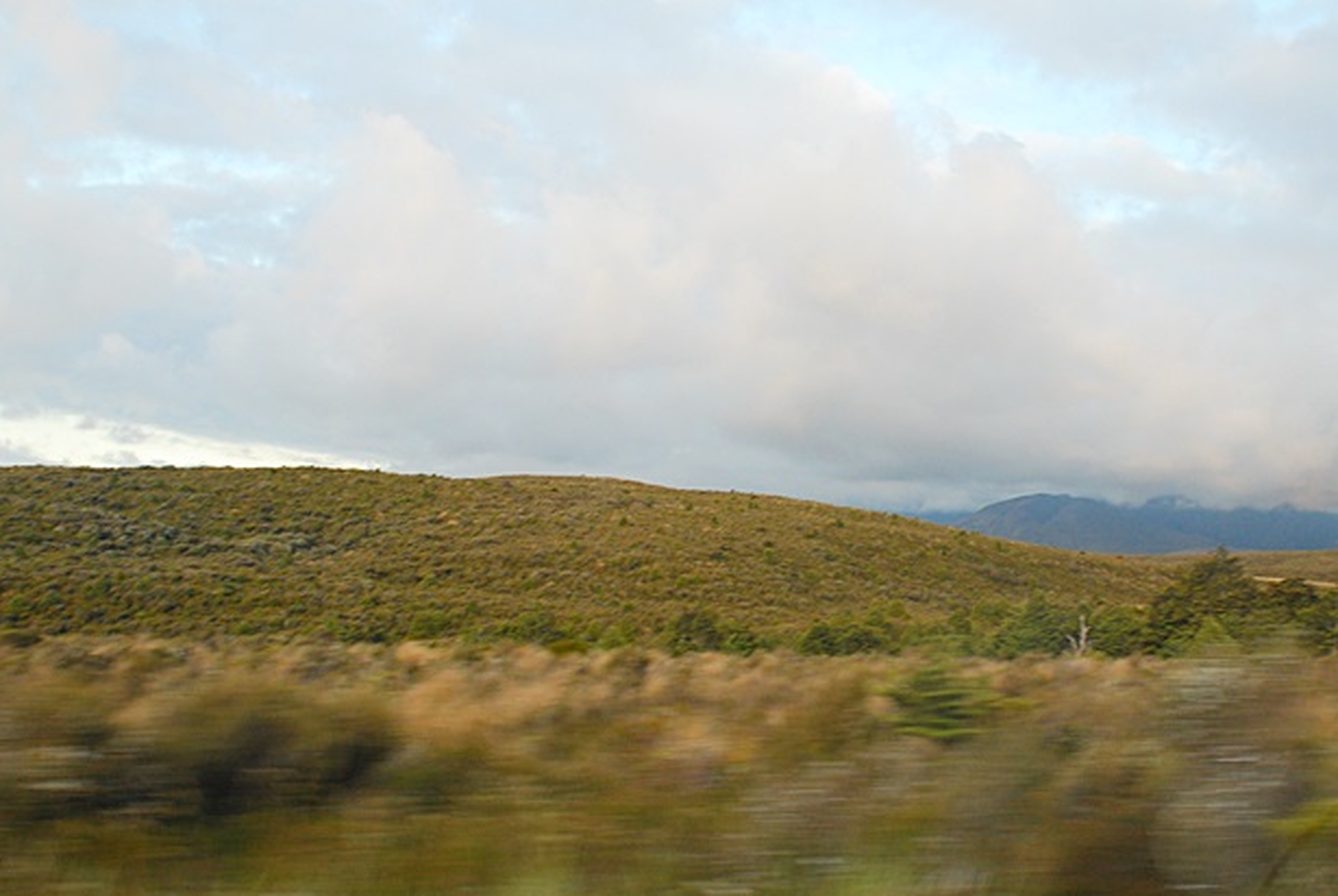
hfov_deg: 49.3
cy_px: 498
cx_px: 764
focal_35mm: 39
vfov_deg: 34.3
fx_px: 1452
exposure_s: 1/100
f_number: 5.6
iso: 400
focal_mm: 20
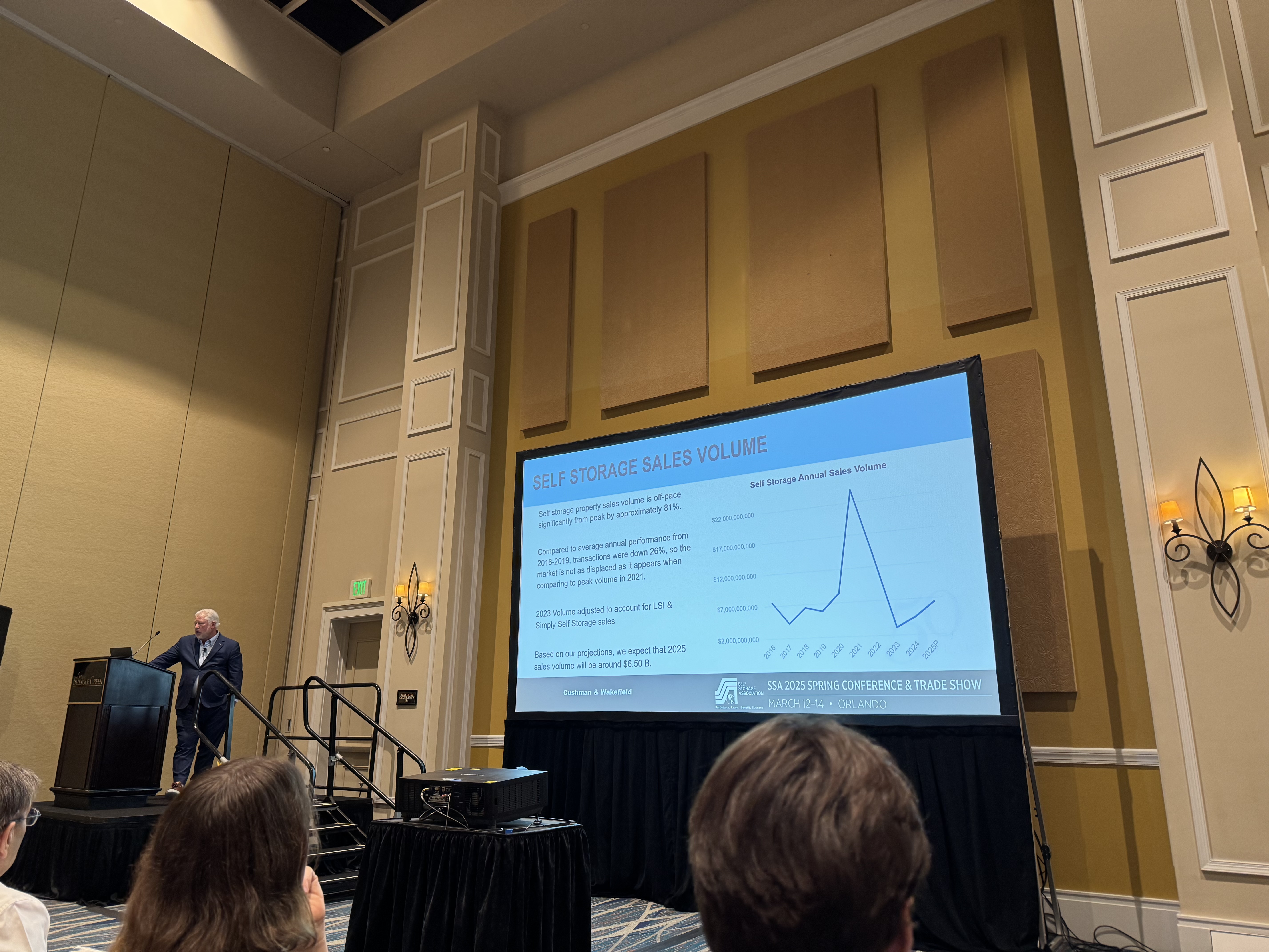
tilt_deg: +15.7
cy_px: 476
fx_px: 880
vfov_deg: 56.8
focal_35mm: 24
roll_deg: -0.4
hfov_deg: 71.6
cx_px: 634
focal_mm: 6.76
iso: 160
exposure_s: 1/60
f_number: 1.78
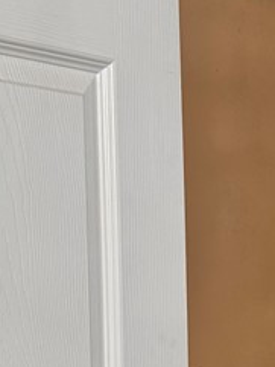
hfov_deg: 13.6
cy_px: 327
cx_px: 422
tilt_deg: -3.3
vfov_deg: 18.9
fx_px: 1079
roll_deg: +0.6
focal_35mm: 102
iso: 200
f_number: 1.78
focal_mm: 6.76
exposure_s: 1/120
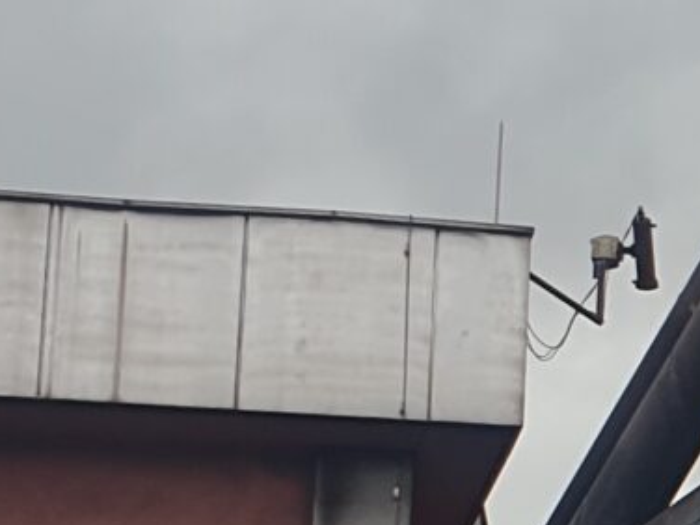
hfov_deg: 9.9
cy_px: 953
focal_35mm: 177
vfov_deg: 8.1
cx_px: 1616
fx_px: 3579
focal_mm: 4.3
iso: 50
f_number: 2.4
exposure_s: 1/337
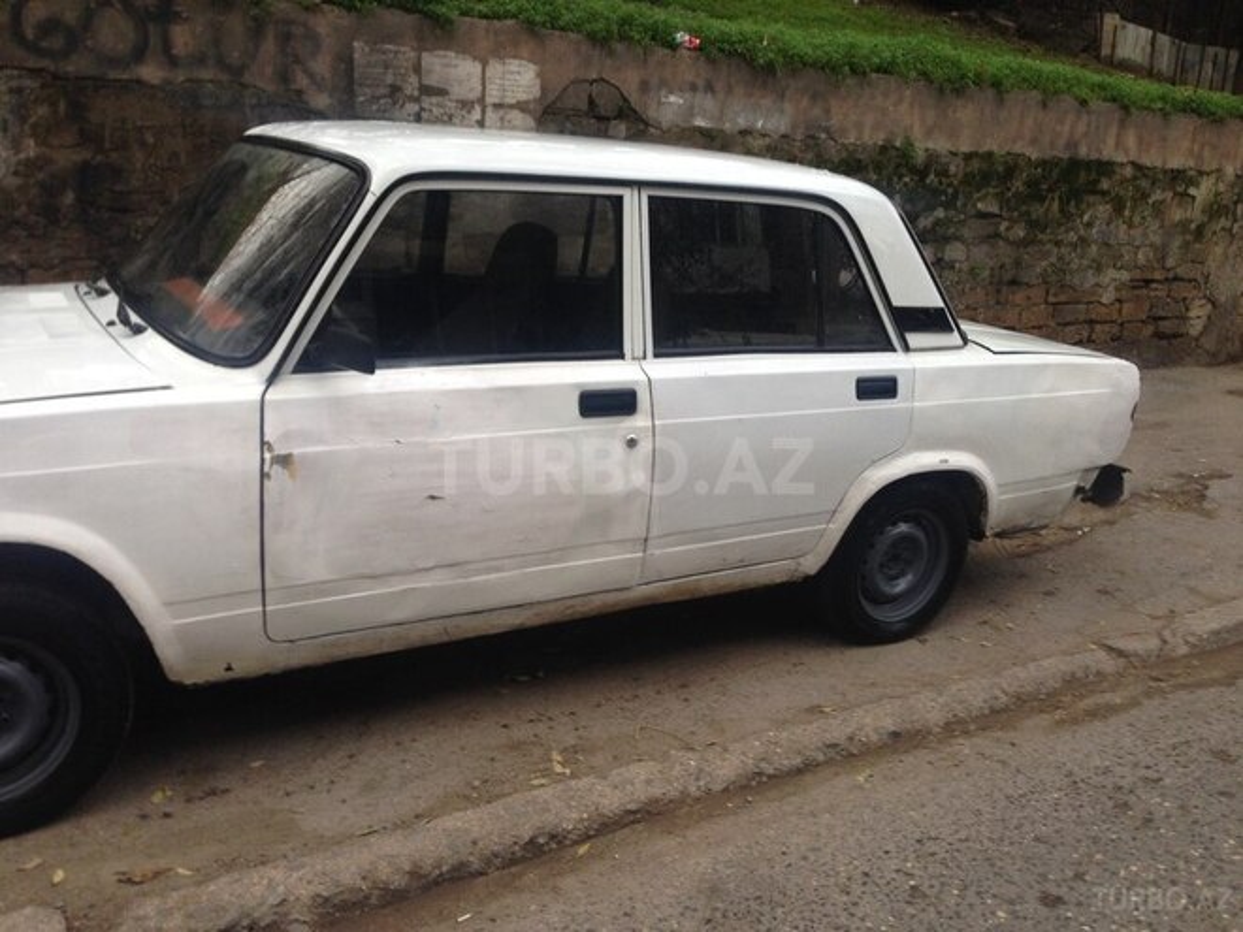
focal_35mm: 33
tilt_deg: -10.7
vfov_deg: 42.9
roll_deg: -2.6
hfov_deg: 55.4
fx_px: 1185
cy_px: 466
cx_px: 622
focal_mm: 4.12
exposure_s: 1/60
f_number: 2.4
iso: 64
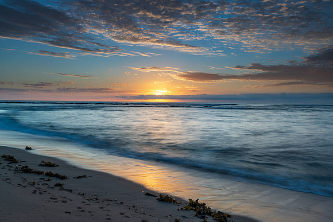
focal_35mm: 33
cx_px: 166
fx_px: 301
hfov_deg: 57.9
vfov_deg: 40.5
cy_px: 111
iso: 31
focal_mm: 32
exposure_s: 2.5
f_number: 14
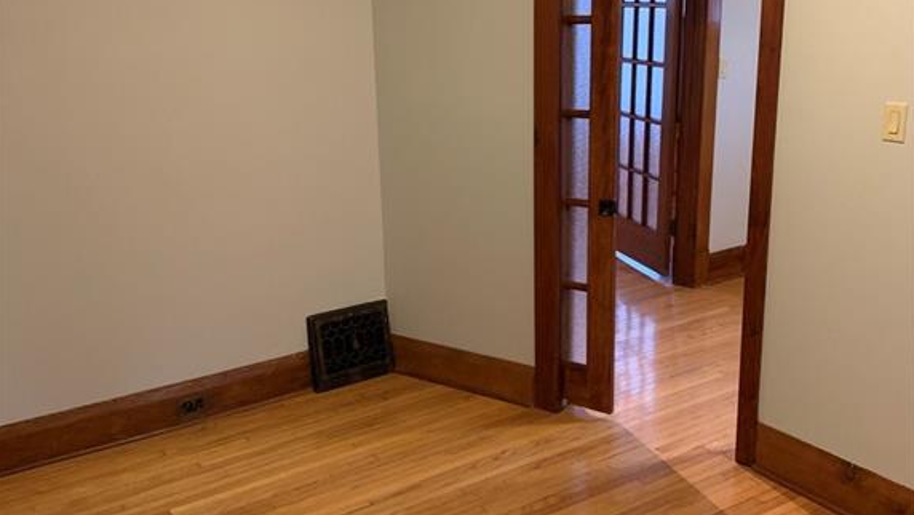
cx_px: 457
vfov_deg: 31.2
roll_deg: +1.1
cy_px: 250
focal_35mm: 38
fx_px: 921
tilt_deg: -14.8
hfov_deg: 52.8
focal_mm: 4.25
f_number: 1.8
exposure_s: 1/30
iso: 500
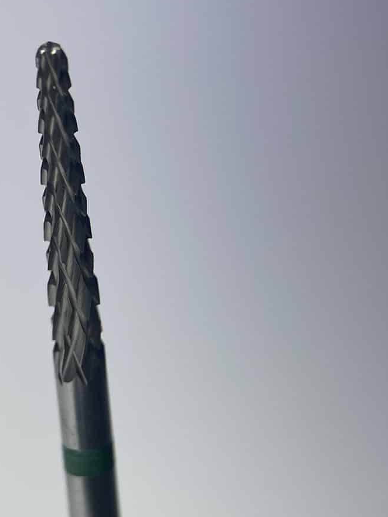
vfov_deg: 33.0
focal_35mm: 58
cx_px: 95
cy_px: 331
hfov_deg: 24.9
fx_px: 867
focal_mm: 5.1
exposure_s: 1/300
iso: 32
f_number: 1.6
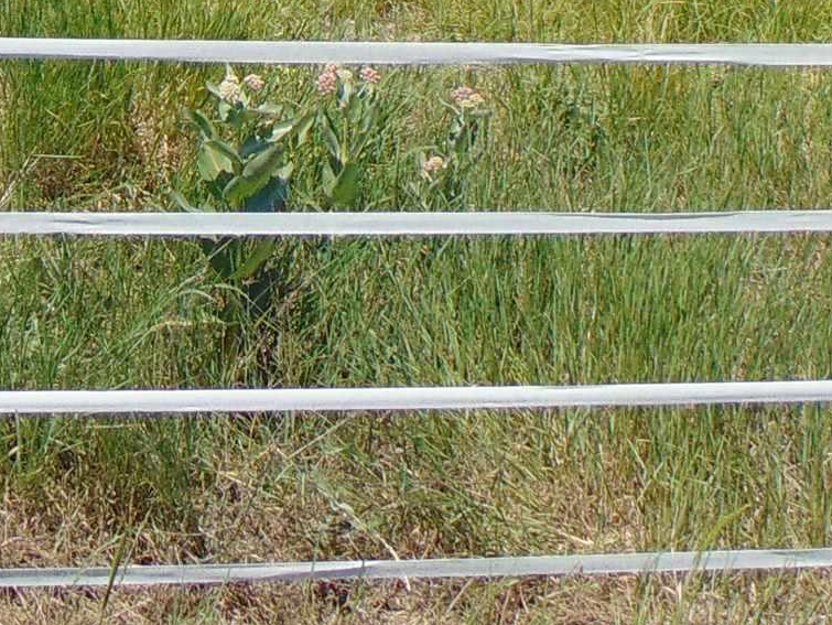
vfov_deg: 11.1
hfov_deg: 16.1
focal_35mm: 122
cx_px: 248
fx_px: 2934
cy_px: -588
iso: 80
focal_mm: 5.4
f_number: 8
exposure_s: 1/200
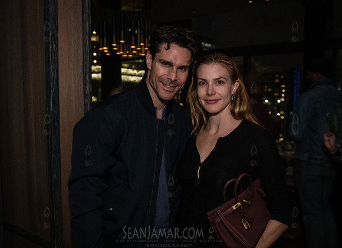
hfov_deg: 49.6
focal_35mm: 38
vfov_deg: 37.1
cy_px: 136
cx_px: 181
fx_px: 370
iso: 12800
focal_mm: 31
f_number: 4
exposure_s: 1/400
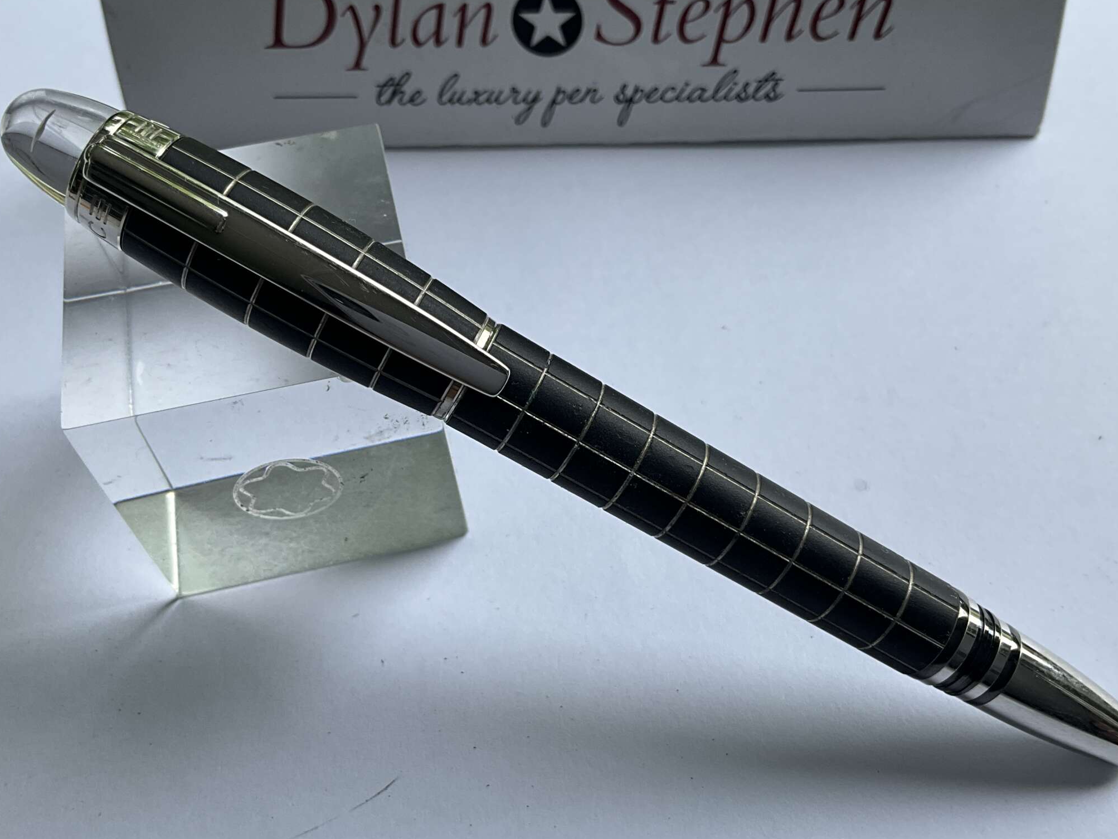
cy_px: 421
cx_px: 563
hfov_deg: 50.1
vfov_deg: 38.7
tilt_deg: -56.2
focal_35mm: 37
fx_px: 1195
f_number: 1.8
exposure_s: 1/370
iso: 25
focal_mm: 3
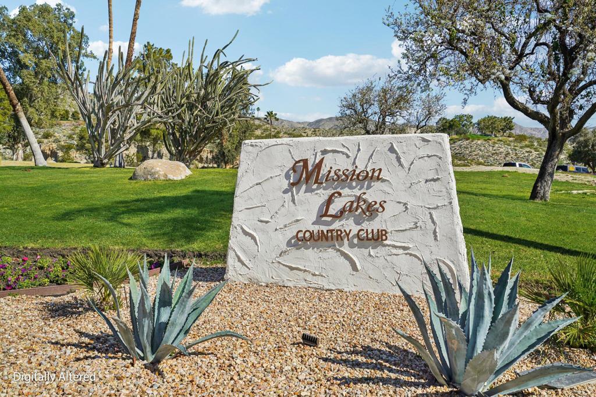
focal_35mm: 35
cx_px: 298
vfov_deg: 37.8
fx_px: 579
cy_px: 198
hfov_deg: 54.4
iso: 100
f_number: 8
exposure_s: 1/500
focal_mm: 35
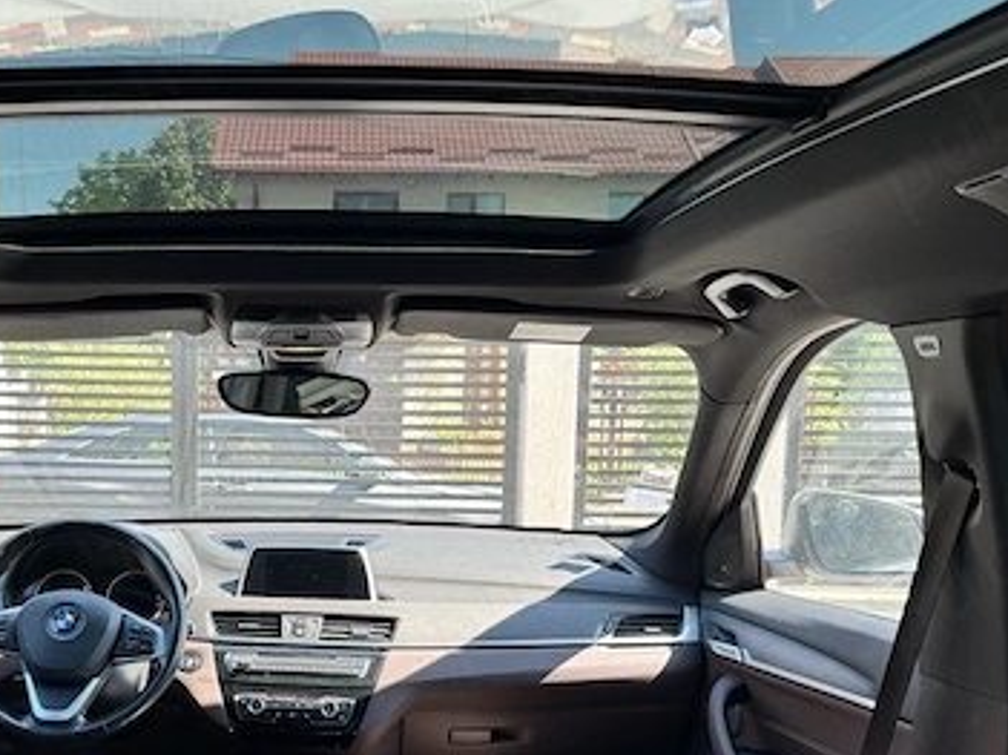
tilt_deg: -7.4
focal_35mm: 41
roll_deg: -0.5
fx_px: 1193
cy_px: 531
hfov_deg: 44.7
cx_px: 287
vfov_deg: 34.6
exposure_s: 1/277
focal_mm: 6.76
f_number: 1.78
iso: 64
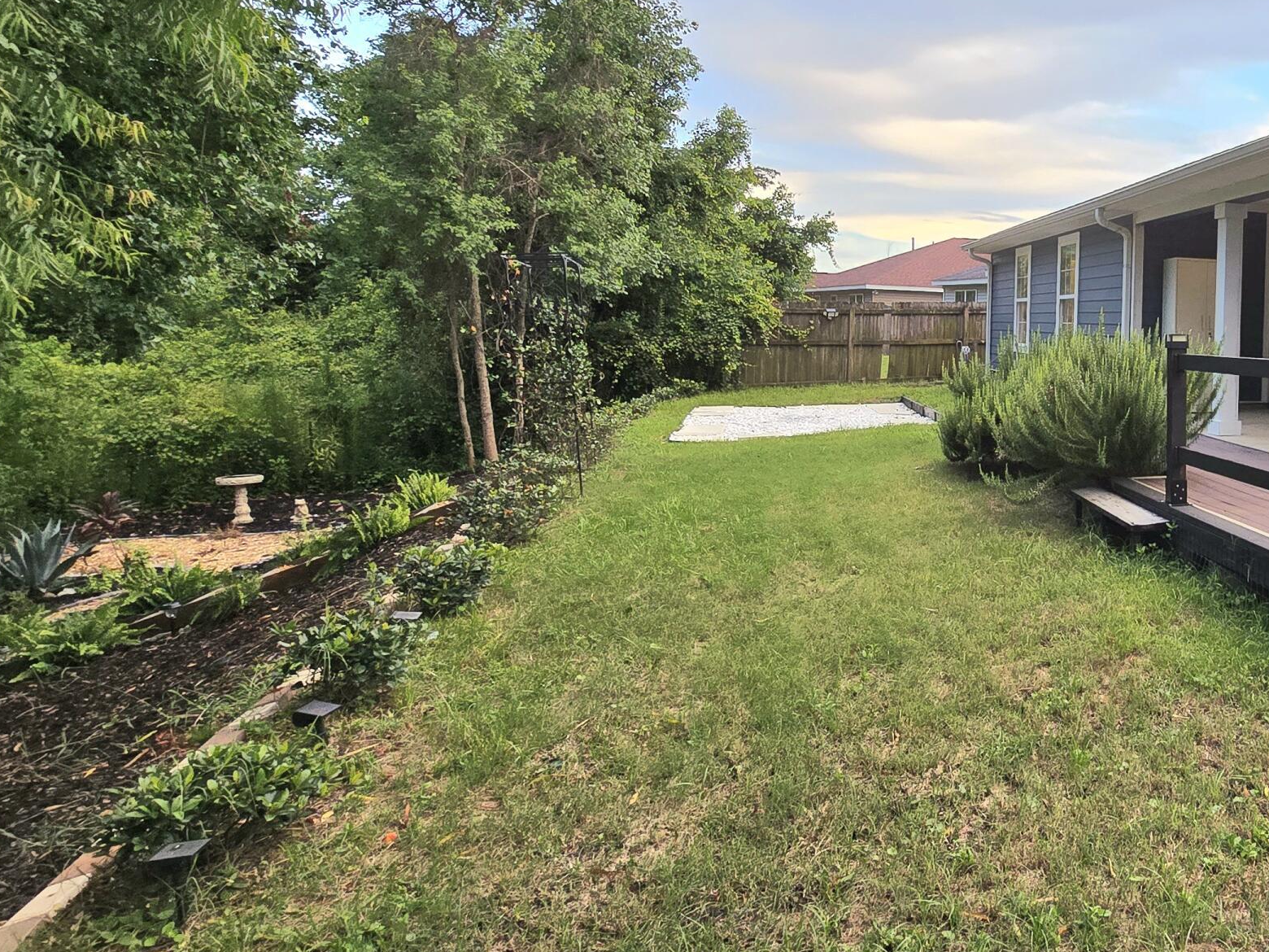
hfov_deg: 59.9
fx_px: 916
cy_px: 387
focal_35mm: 25
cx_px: 1121
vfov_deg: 54.5
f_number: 2.2
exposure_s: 1/60.2
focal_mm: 2.2
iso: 64
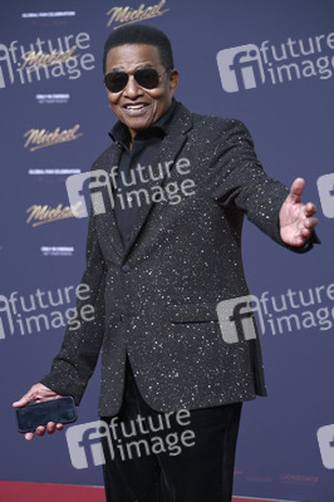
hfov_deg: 11.2
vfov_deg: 16.8
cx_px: 167
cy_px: 251
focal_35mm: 122
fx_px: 1701
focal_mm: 122
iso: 400
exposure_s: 1/250
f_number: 5.6
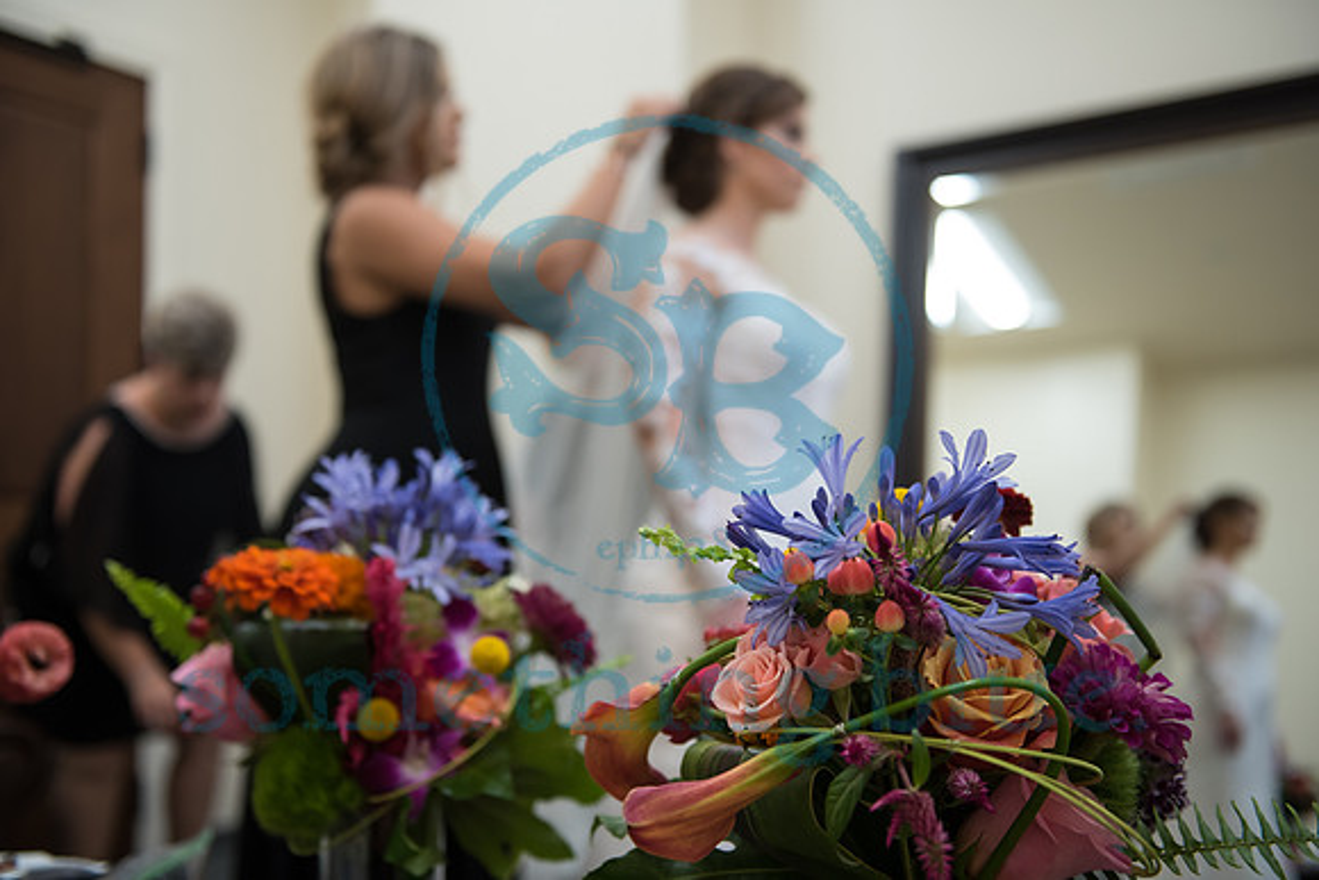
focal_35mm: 40
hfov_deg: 48.4
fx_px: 1466
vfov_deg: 33.4
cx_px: 660
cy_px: 440
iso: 640
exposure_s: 1/125
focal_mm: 40
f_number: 2.8
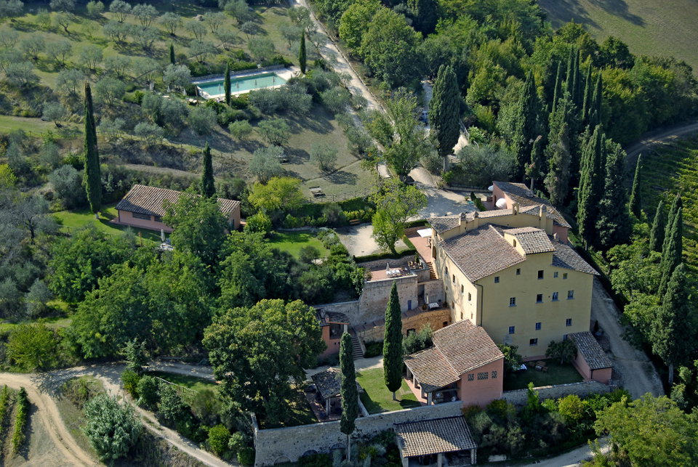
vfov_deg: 19.8
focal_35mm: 69
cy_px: 234
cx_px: 349
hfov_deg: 29.2
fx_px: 1340
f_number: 4.5
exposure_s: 1/320
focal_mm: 46
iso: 100
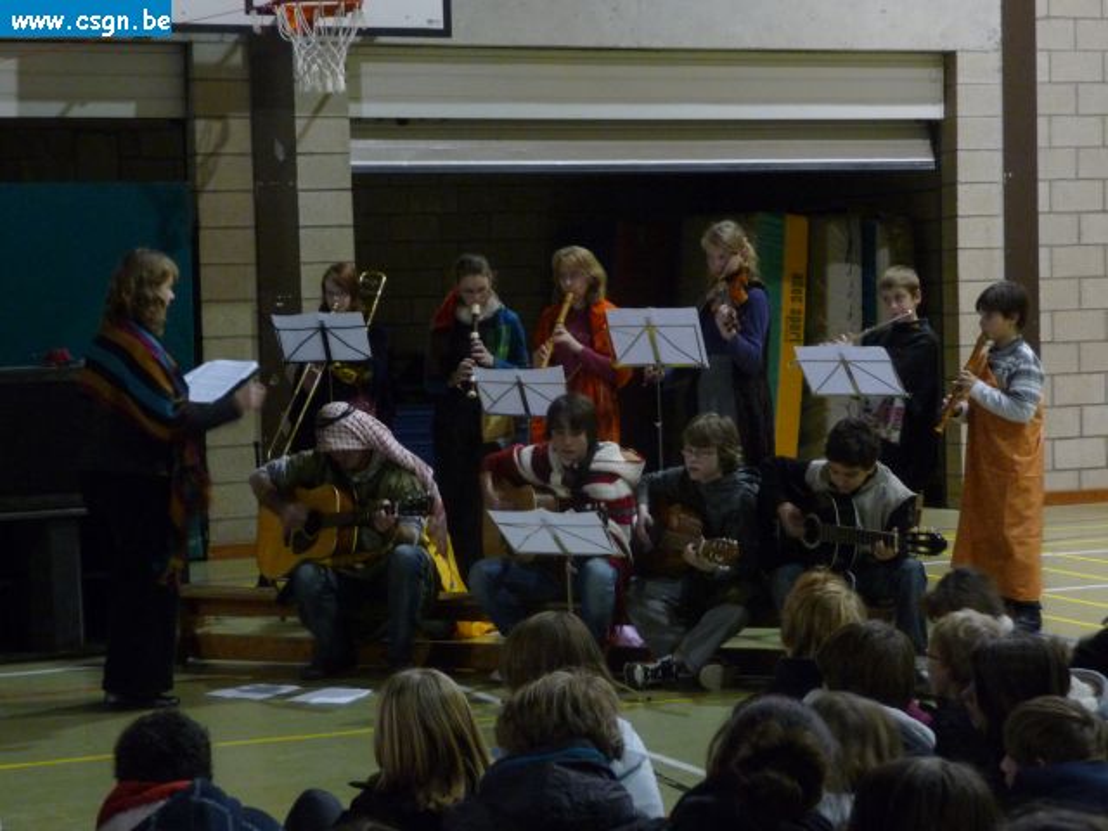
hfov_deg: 23.3
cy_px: 416
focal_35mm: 84
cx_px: 554
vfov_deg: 17.6
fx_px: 2689
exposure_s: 1/8
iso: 400
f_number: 4.7
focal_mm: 14.2
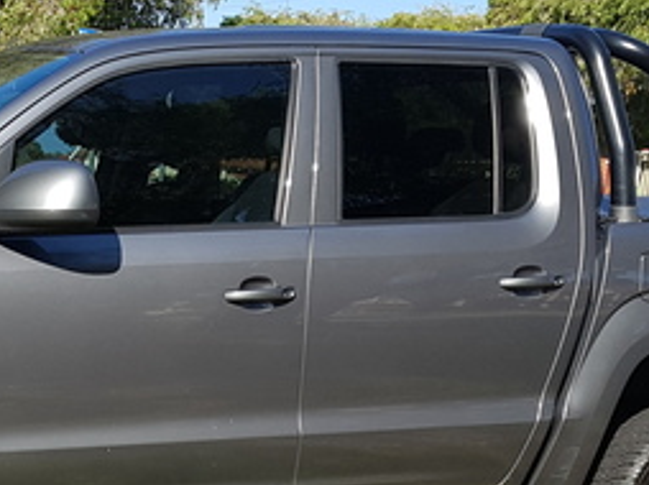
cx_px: 176
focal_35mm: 82
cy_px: 375
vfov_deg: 17.8
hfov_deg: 23.7
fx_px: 1536
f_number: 1.7
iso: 50
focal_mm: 4.2
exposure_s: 1/1532
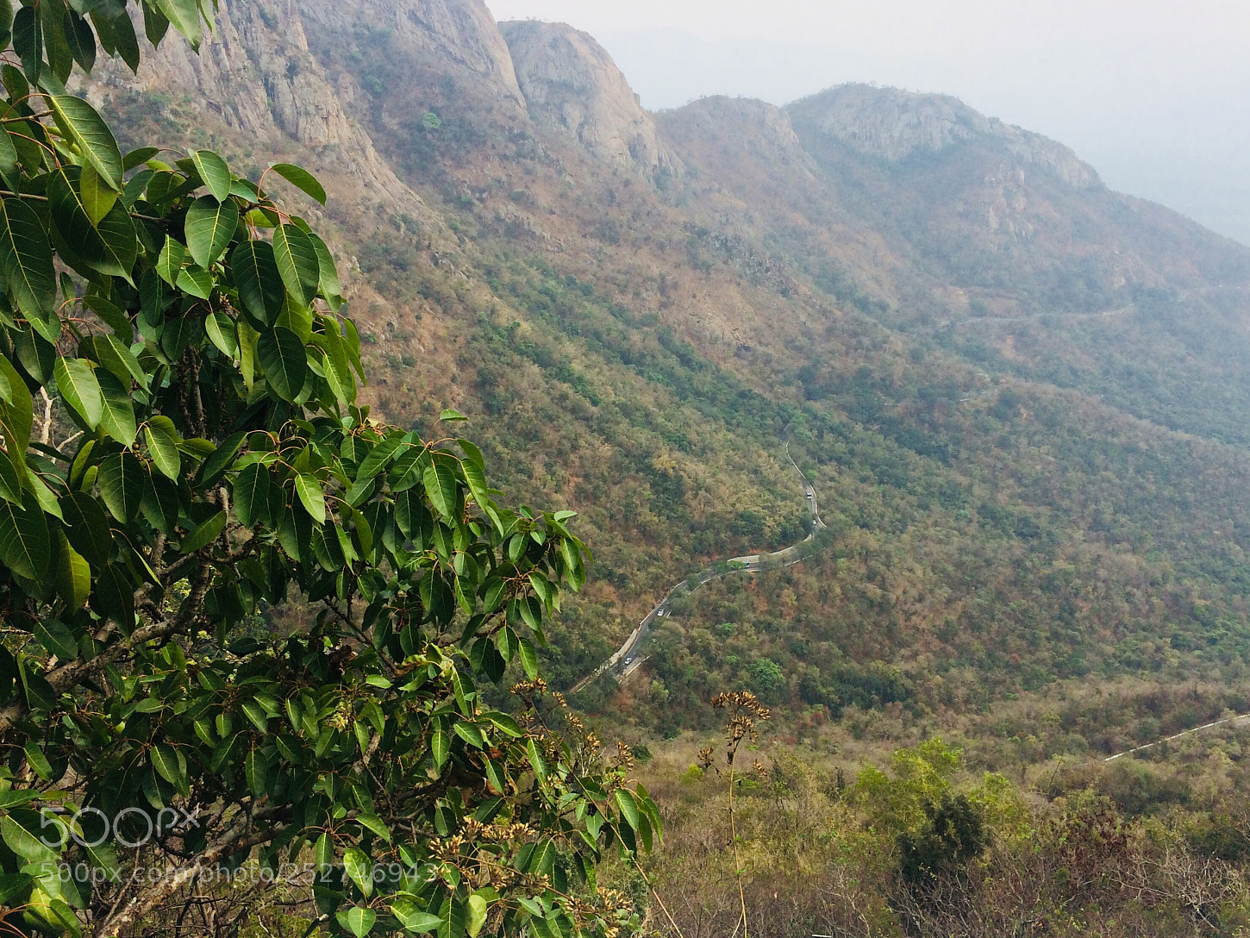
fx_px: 1156
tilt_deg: -22.2
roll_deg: -0.8
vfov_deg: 44.1
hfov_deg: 56.7
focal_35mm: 32
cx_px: 676
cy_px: 423
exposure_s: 1/651
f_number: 2.2
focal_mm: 4.15
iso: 32
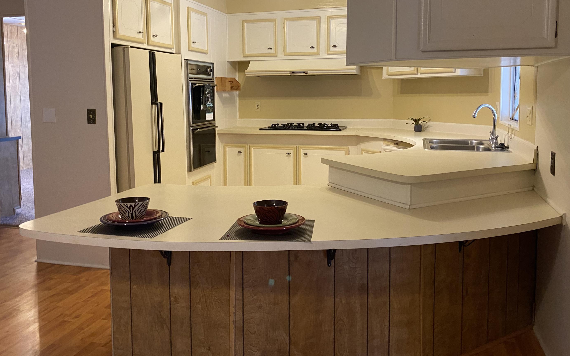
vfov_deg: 41.5
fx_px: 466
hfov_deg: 62.9
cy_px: 132
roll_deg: +1.1
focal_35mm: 30
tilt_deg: -4.9
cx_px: 280
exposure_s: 1/60
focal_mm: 4.25
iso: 200
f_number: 1.8
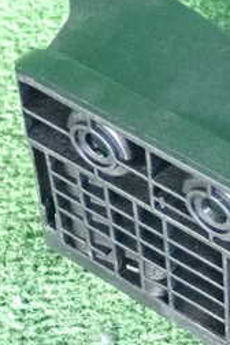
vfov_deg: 16.5
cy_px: 105
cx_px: 359
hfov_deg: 10.6
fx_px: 1188
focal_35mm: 124
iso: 4000
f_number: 3.2
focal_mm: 9.01
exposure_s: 1/125
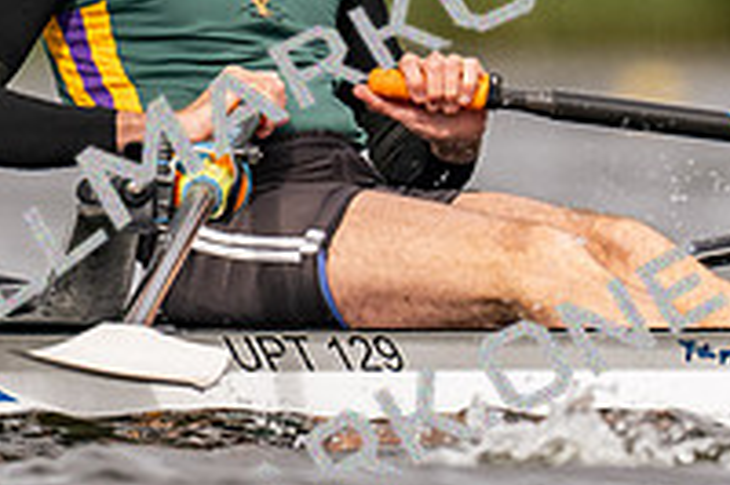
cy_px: -150
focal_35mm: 2608
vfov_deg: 0.5
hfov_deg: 0.8
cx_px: 584
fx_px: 52840
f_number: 4
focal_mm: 600
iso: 450
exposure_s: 1/2500
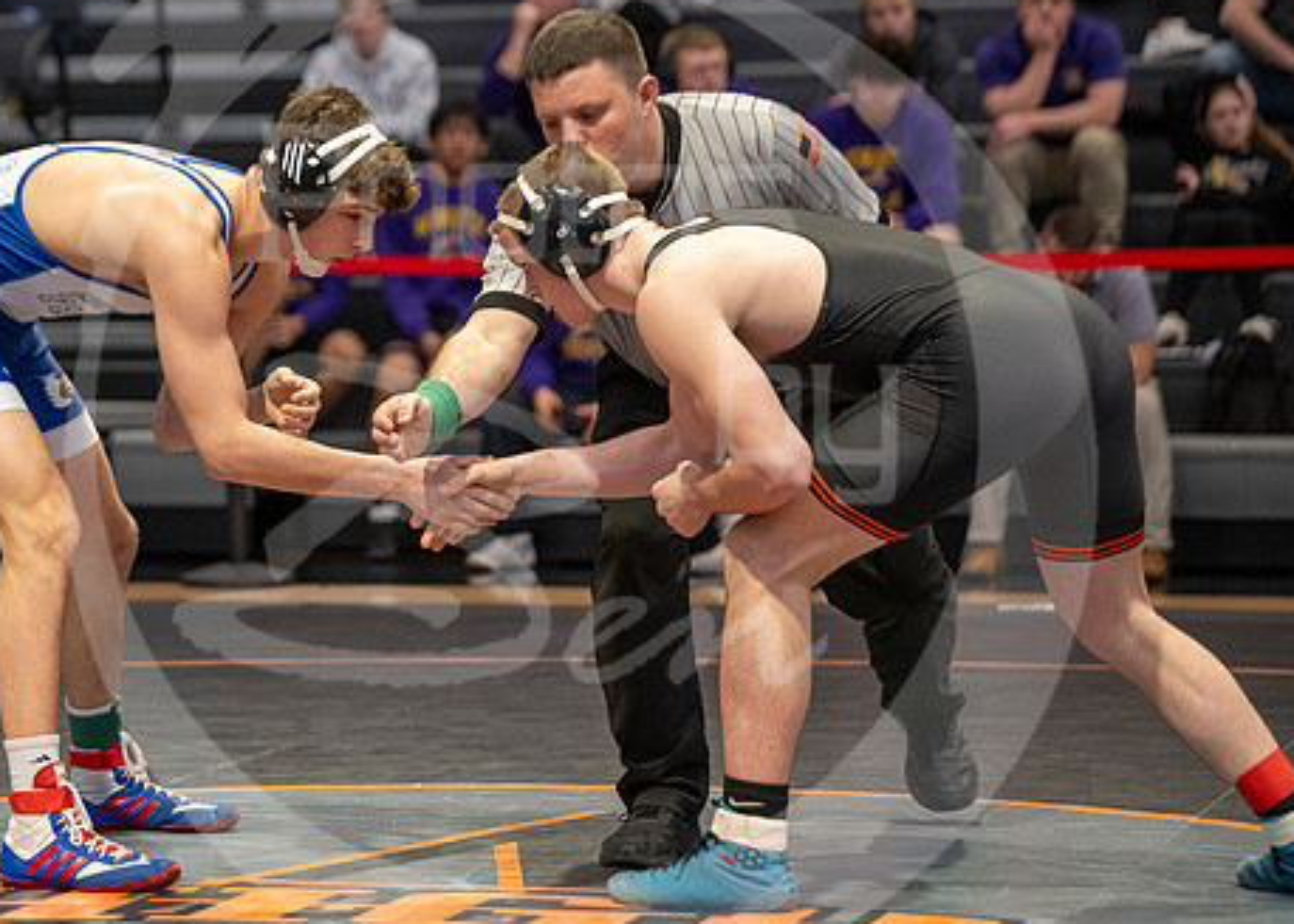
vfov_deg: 9.8
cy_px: 386
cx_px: 279
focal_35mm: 147
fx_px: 5402
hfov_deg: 13.6
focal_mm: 90
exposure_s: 1/1000
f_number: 2.8
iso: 3200
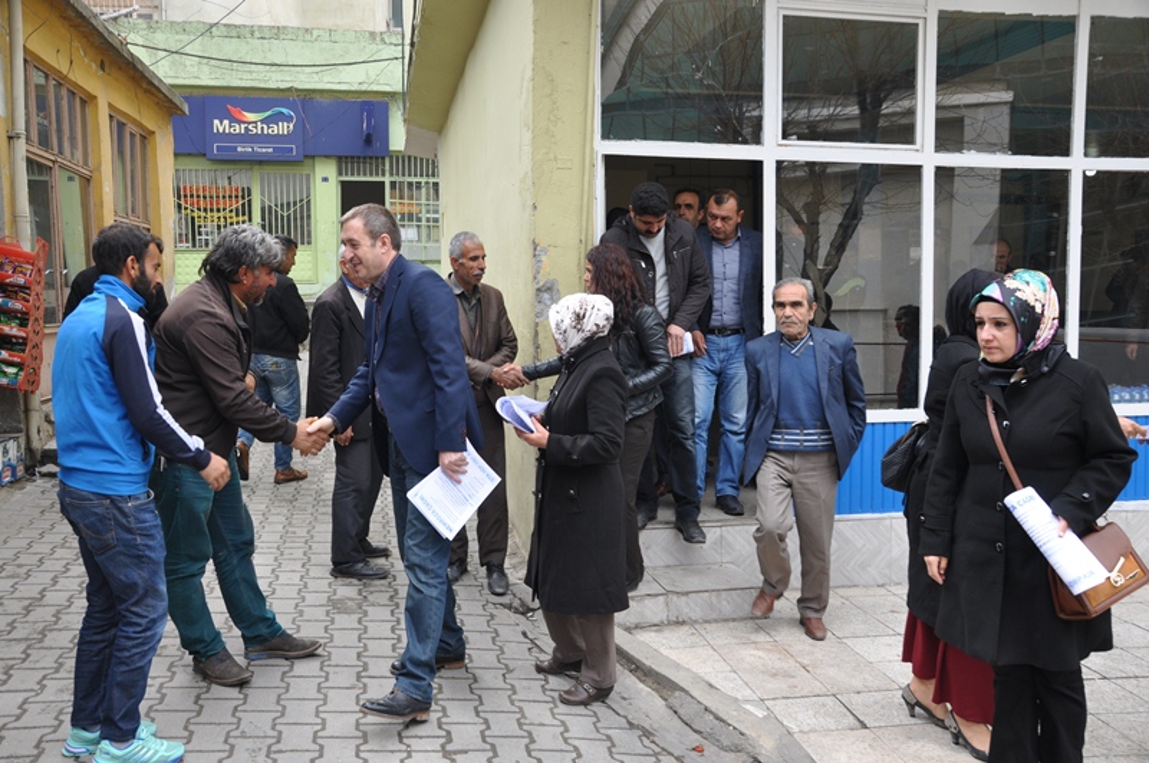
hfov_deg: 59.6
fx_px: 1004
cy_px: 382
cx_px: 574
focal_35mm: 32
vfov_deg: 41.6
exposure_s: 1/200
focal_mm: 21
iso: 200
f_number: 7.1
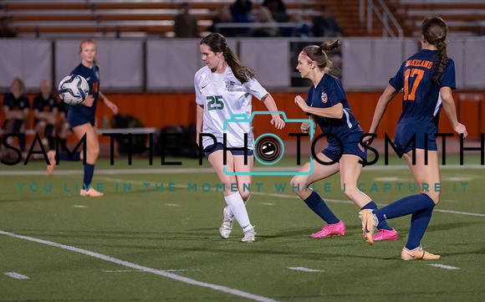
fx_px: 3842
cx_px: 230
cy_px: 158
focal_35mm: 291
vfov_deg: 4.5
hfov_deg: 7.2
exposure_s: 1/1000
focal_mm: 200
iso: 5000
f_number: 2.8
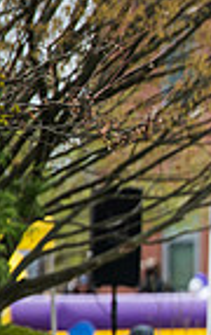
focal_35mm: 783
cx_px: 668
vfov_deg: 2.7
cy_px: 200
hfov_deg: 1.7
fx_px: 7168
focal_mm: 190
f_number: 3.5
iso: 200
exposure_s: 1/640
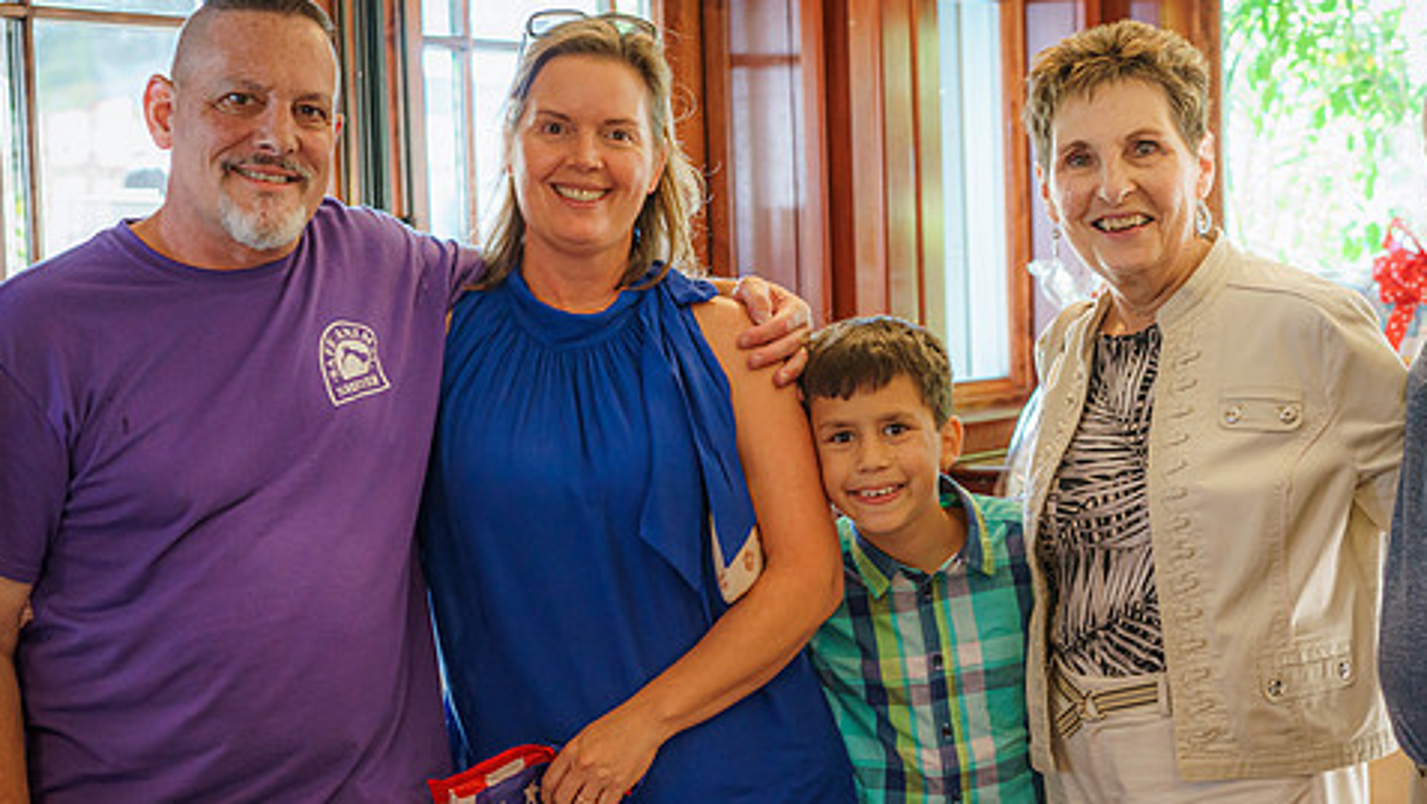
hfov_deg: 30.1
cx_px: 802
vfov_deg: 17.3
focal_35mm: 70
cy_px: 453
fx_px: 2650
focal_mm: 55
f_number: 4
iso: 1250
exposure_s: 1/60
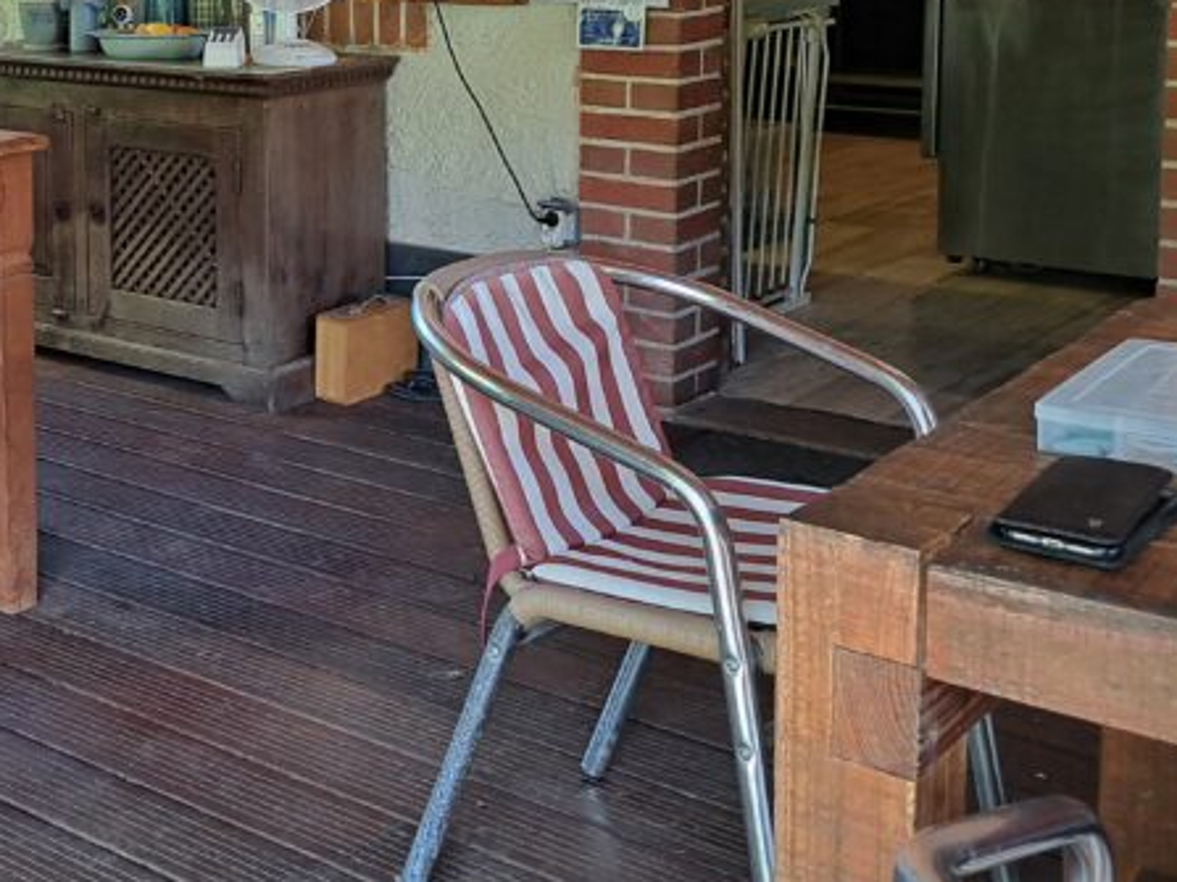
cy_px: 66
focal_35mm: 55
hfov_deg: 32.8
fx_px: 1870
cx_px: 74
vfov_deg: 25.6
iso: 50
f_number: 1.8
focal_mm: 5.23
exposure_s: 1/50
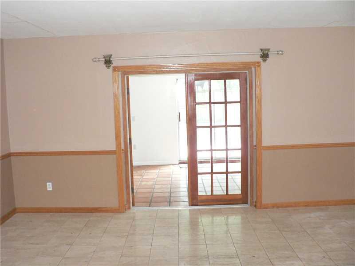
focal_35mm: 36
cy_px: 133
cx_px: 178
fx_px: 369
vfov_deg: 39.7
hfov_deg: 51.4
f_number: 2.8
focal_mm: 6
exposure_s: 1/60
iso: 400
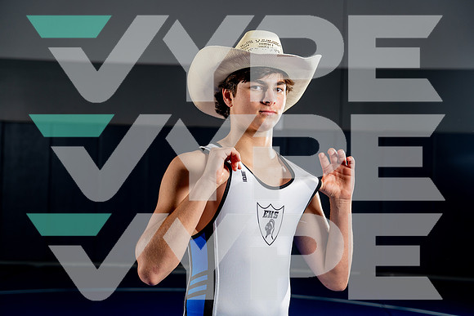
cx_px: 237
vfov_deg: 25.1
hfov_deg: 36.9
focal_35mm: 54
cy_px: 158
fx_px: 711
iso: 125
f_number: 4
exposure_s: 1/250
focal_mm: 54
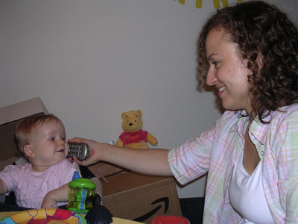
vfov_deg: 37.7
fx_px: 327
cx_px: 149
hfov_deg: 49.0
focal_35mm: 38
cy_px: 112
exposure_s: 1/60.1
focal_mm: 5.8
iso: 100
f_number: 2.8
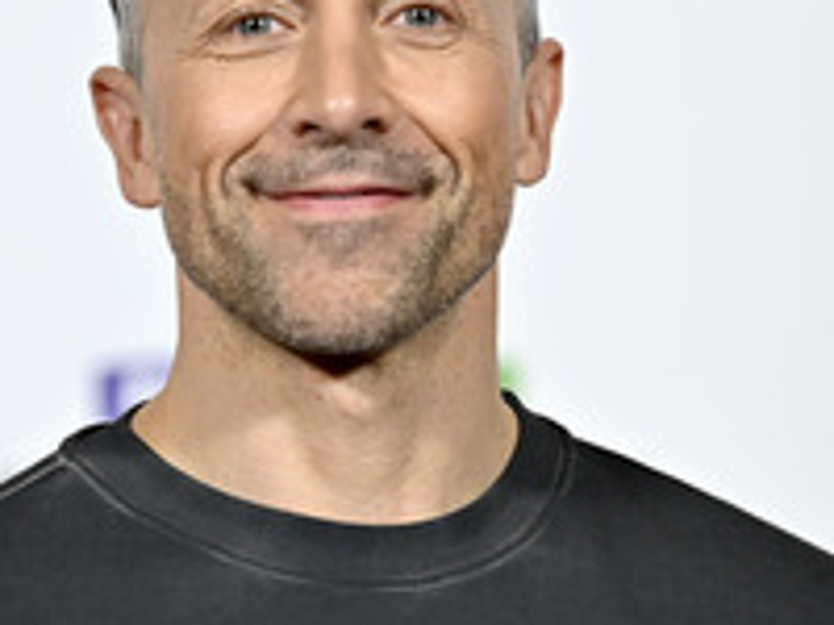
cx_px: 340
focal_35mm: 357
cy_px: 292
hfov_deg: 5.6
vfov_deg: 4.2
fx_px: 8601
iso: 1000
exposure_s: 1/640
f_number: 2.8
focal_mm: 165
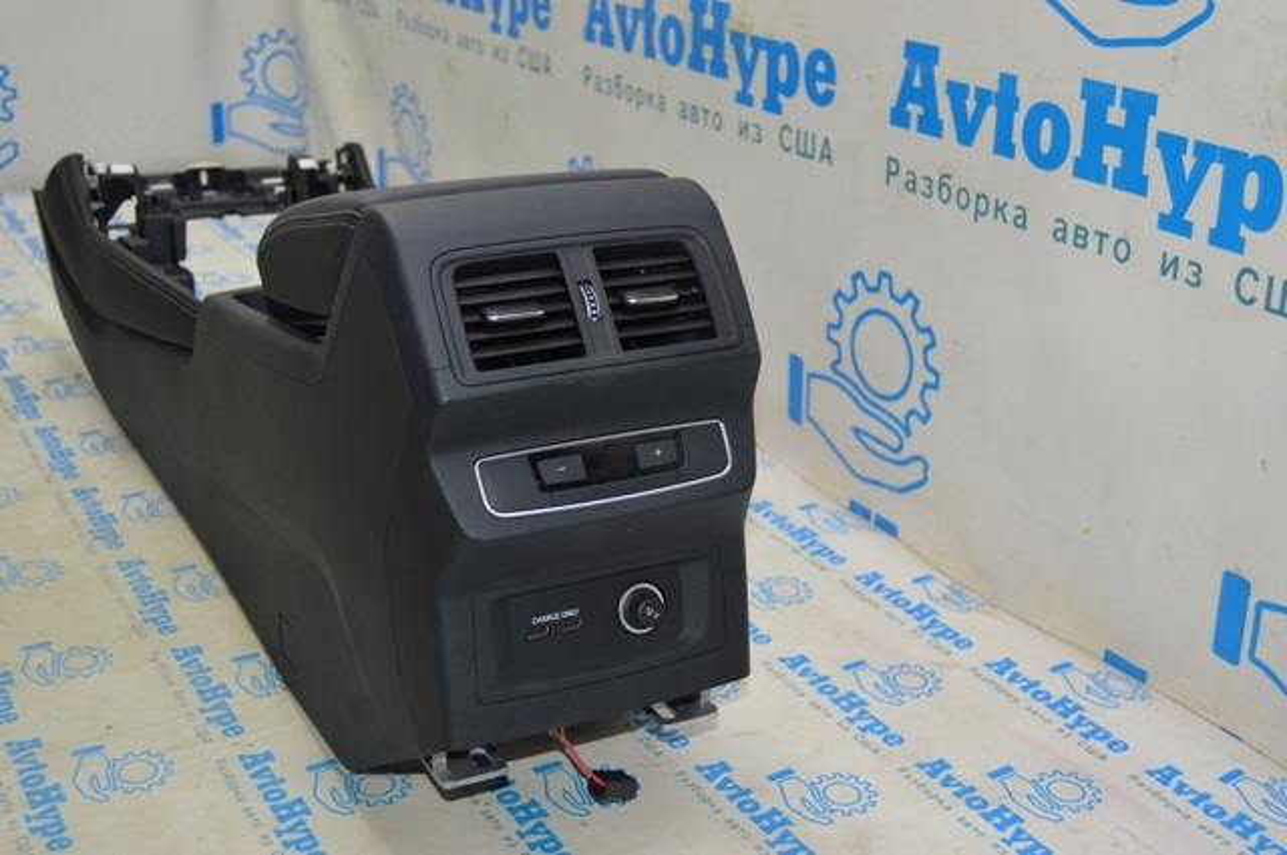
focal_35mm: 42
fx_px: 1500
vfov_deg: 31.8
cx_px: 644
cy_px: 428
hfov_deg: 46.5
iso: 450
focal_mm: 28
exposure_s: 1/60
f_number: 4
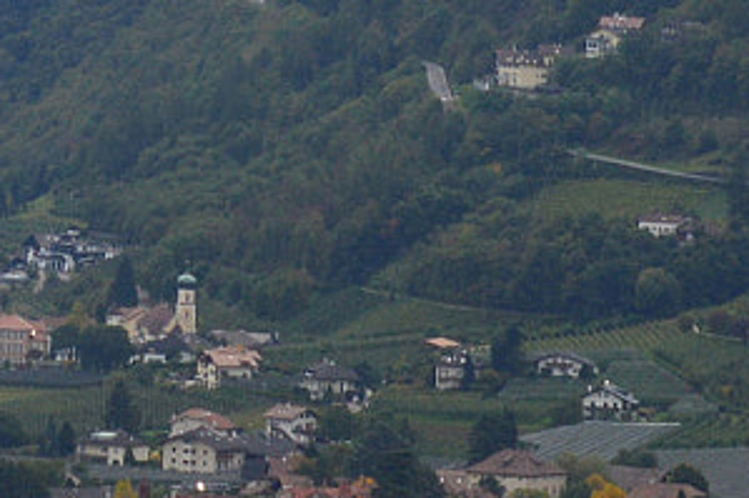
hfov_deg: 6.4
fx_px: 6675
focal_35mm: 321
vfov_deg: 4.3
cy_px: -230
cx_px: -220
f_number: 11
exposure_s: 1/500
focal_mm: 40
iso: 360
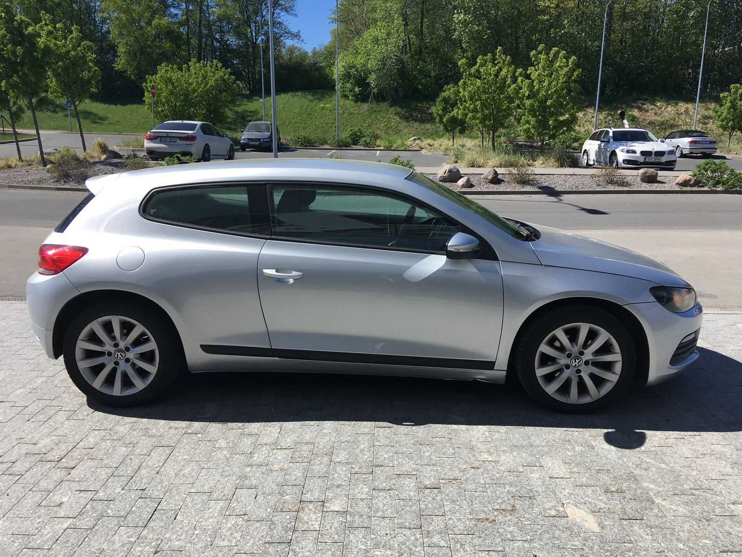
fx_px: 622
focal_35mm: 29
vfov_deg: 48.2
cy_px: 278
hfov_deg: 61.7
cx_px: 371
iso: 25
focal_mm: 4.15
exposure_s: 1/1304
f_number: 2.2
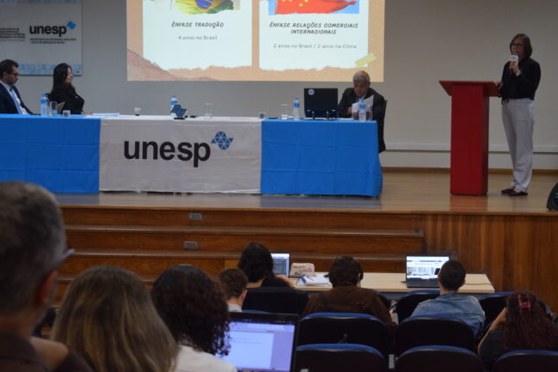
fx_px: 1513
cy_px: 157
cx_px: 318
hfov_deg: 20.9
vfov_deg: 14.0
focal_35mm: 98
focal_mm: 55
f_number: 5.6
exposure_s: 1/60
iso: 1250
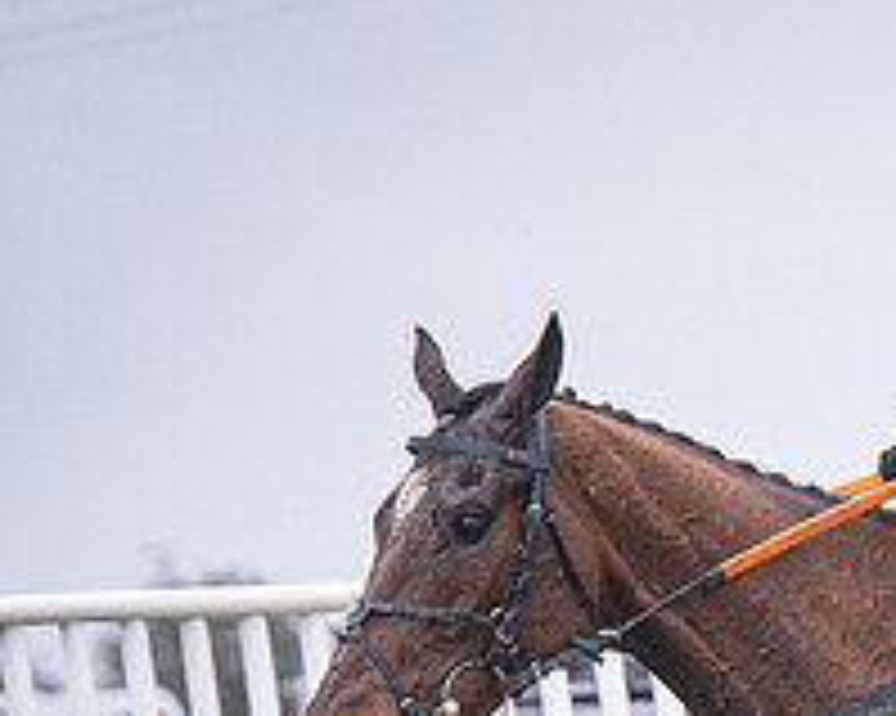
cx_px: 1319
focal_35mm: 412
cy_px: 840
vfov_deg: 3.7
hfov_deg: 4.7
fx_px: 10920
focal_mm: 80
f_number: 3.5
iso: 1600
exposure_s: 1/1000
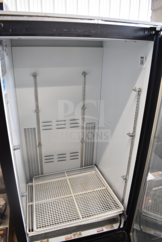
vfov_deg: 67.4
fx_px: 182
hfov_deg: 47.9
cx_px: 81
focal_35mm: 27
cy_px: 121
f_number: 3.5
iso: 800
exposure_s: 1/30
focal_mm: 18
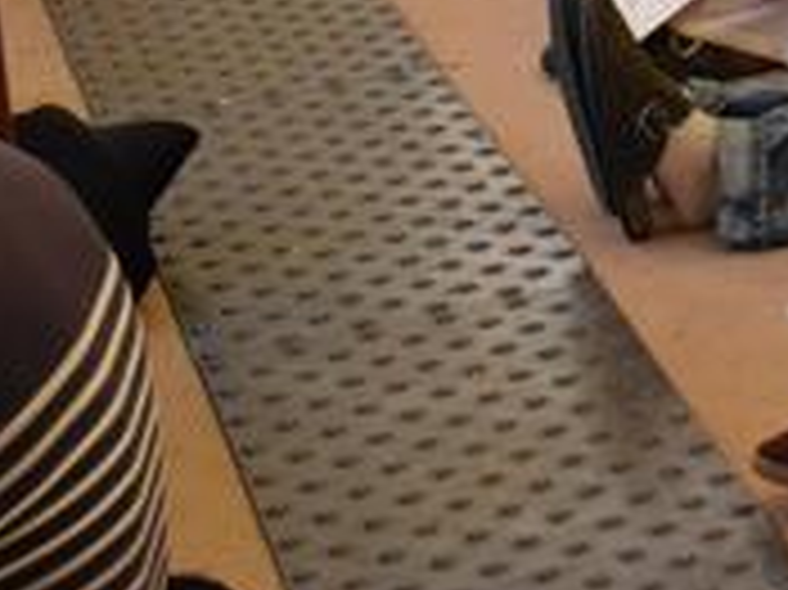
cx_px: 1184
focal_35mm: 173
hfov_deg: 11.0
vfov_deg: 8.3
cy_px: -426
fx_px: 3935
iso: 3200
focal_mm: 30
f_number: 4
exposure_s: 1/60
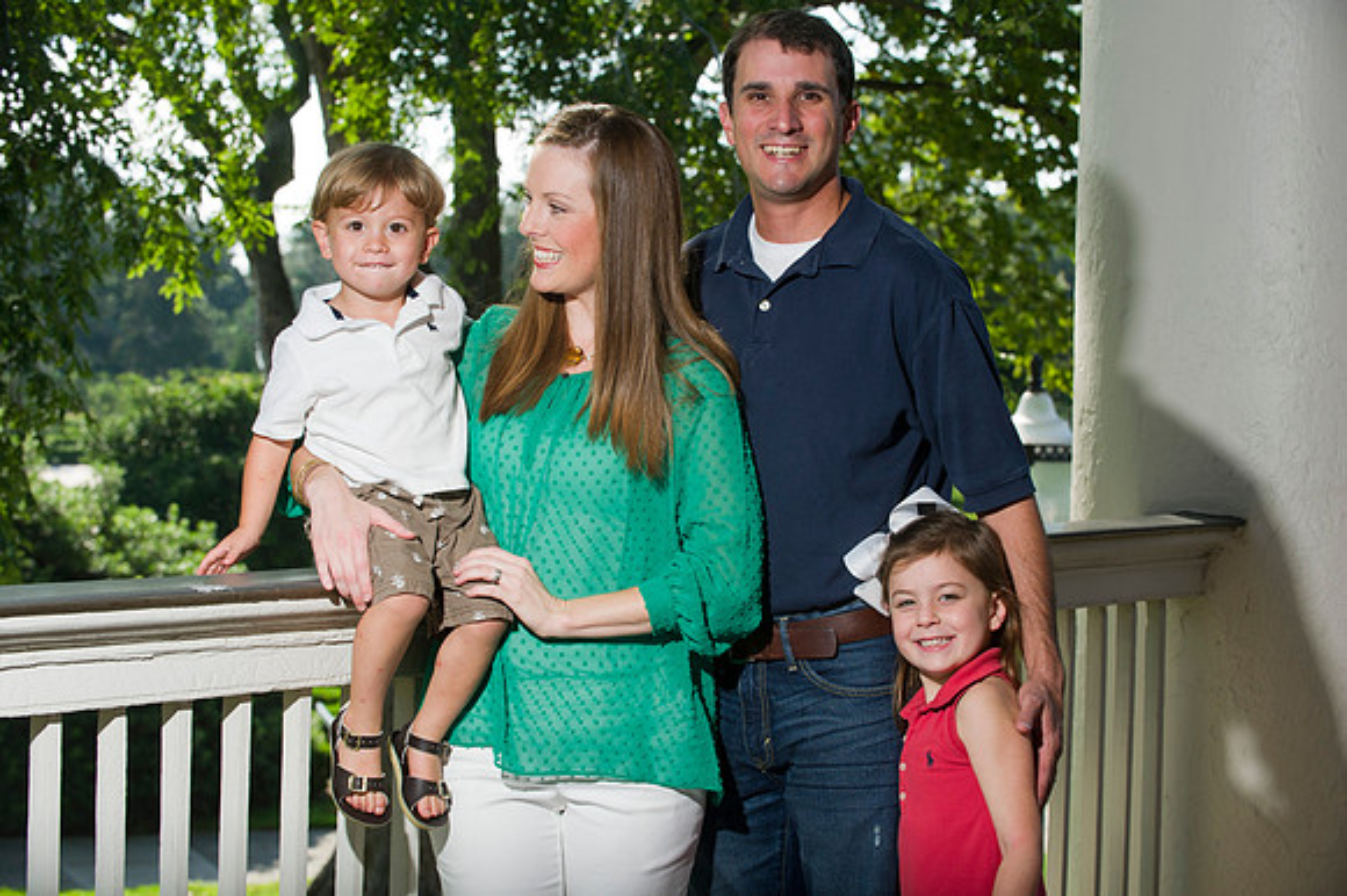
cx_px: 674
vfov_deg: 16.6
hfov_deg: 24.8
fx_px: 3066
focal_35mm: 82
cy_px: 448
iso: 320
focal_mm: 82
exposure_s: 1/320
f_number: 6.3
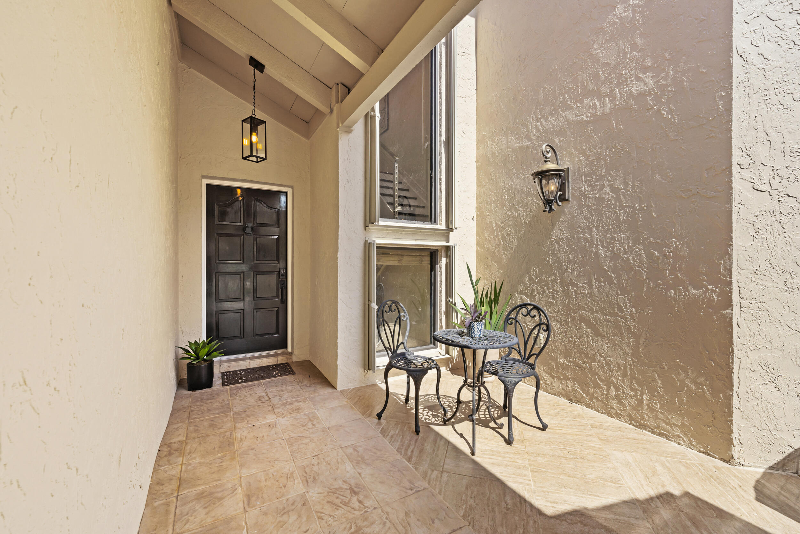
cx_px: 400
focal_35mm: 14
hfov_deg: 104.3
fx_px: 311
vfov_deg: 81.2
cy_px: 267
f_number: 9
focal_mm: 14
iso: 250
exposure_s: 1/80
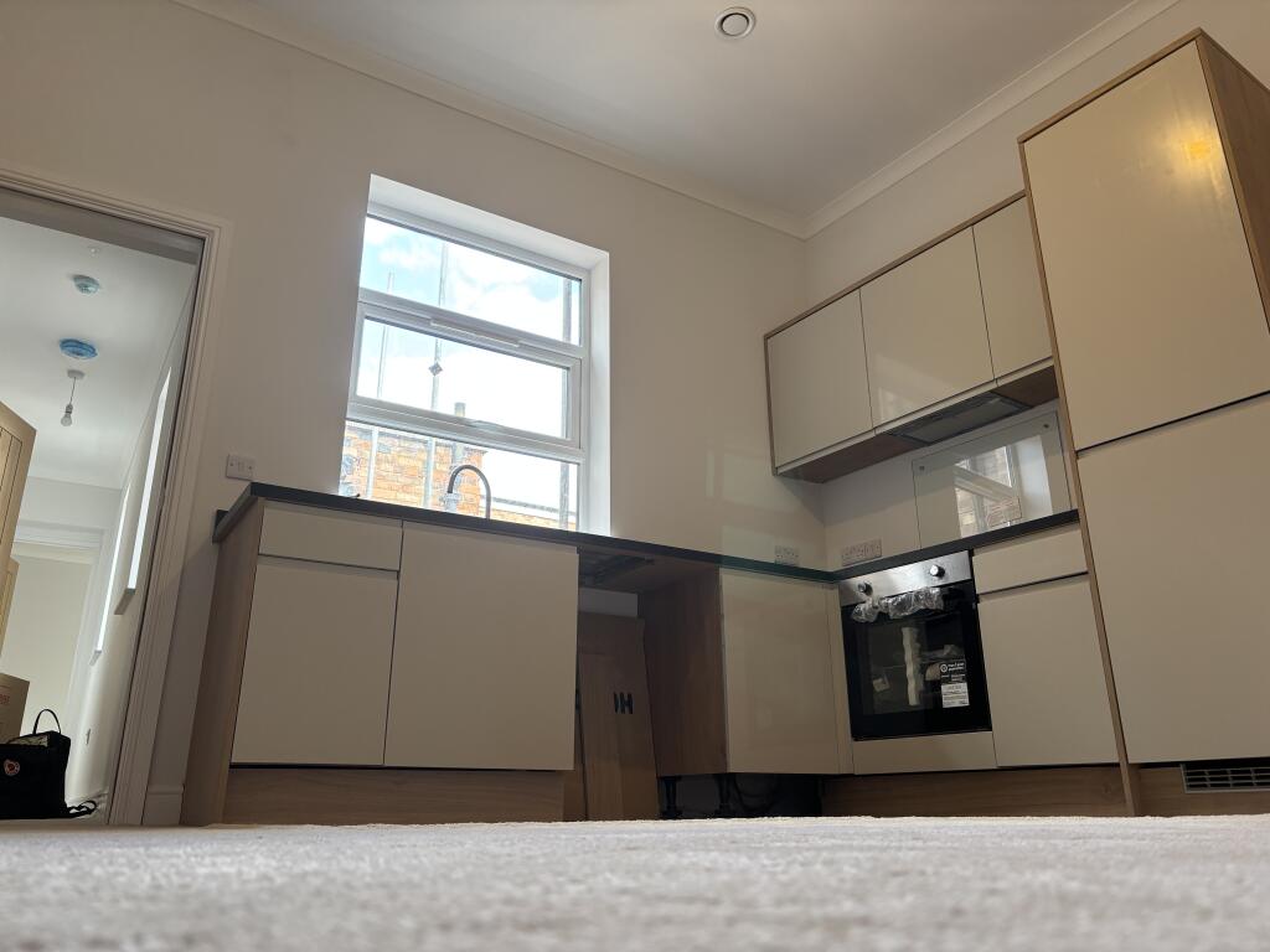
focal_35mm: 26
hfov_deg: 67.3
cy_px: 476
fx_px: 954
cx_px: 635
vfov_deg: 53.1
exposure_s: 1/100
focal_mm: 5.96
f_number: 1.6
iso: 125
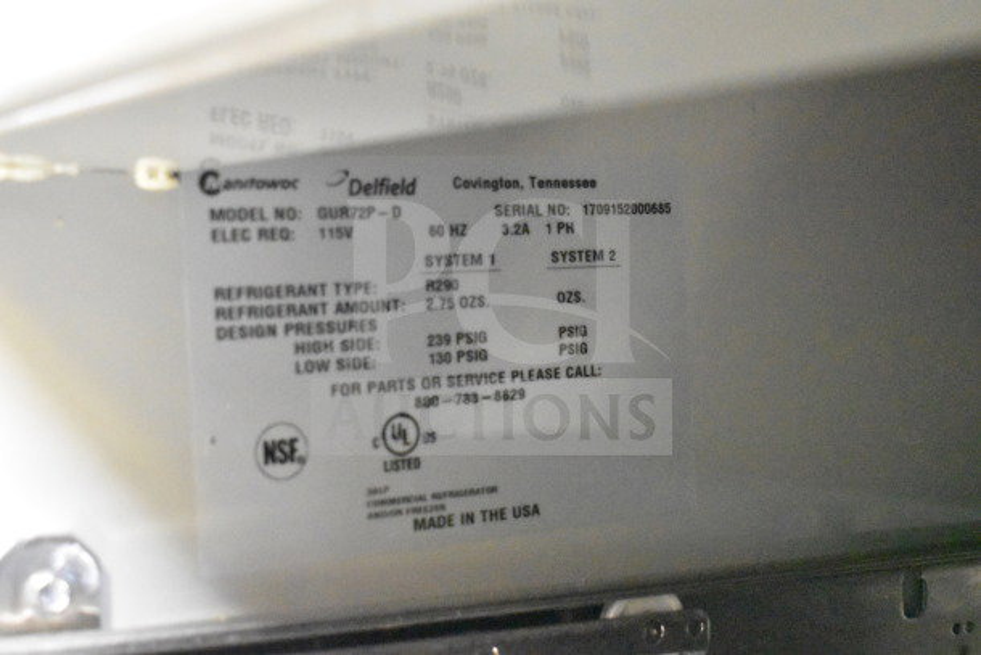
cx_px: 490
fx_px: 1635
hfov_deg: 33.4
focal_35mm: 60
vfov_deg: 22.6
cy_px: 328
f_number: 5
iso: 25600
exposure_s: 1/13
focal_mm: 40
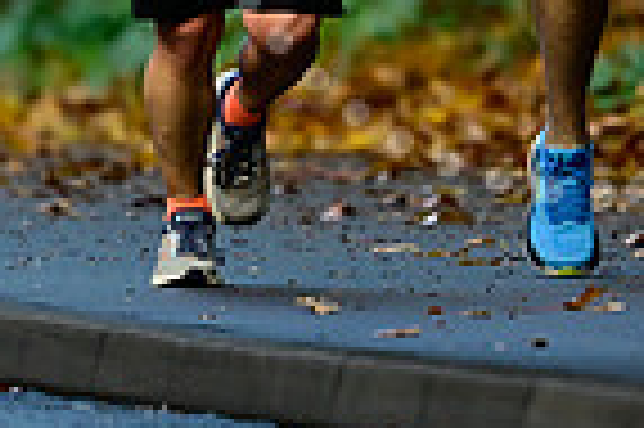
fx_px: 40650
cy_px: -232
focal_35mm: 2275
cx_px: 603
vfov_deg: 0.6
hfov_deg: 0.9
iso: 1600
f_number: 4
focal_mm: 560
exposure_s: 1/1250
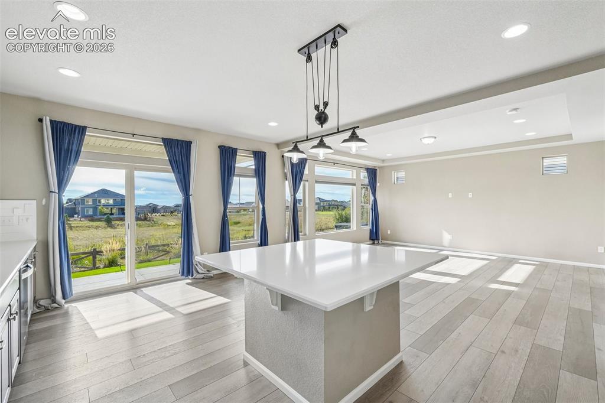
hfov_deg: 100.4
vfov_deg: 77.3
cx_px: 302
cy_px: 202
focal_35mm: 15
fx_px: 252
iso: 800
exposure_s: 1/50
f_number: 8
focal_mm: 10
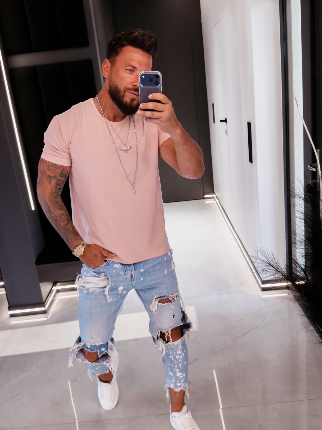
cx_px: 161
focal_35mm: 35
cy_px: 215
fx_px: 434
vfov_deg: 52.6
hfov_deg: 40.7
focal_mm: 6.76
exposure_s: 1/80
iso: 100
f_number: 1.8
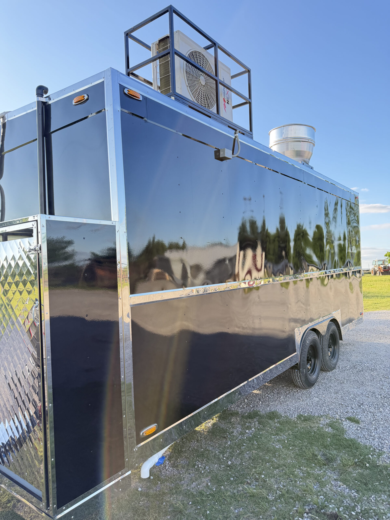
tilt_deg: +4.2
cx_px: 195
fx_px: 361
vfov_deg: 71.6
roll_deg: +1.4
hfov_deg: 56.8
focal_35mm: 24
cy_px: 260
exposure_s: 1/593
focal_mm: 6.76
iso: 100
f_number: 1.78
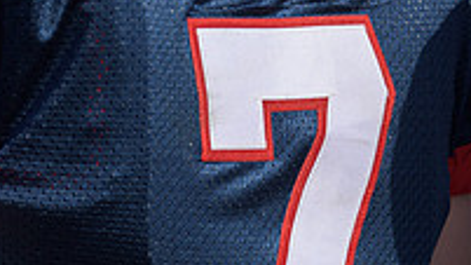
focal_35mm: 1988
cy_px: -255
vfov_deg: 0.6
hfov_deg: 1.1
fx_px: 24825
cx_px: 129
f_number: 4.5
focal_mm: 500
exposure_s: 1/1000
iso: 100
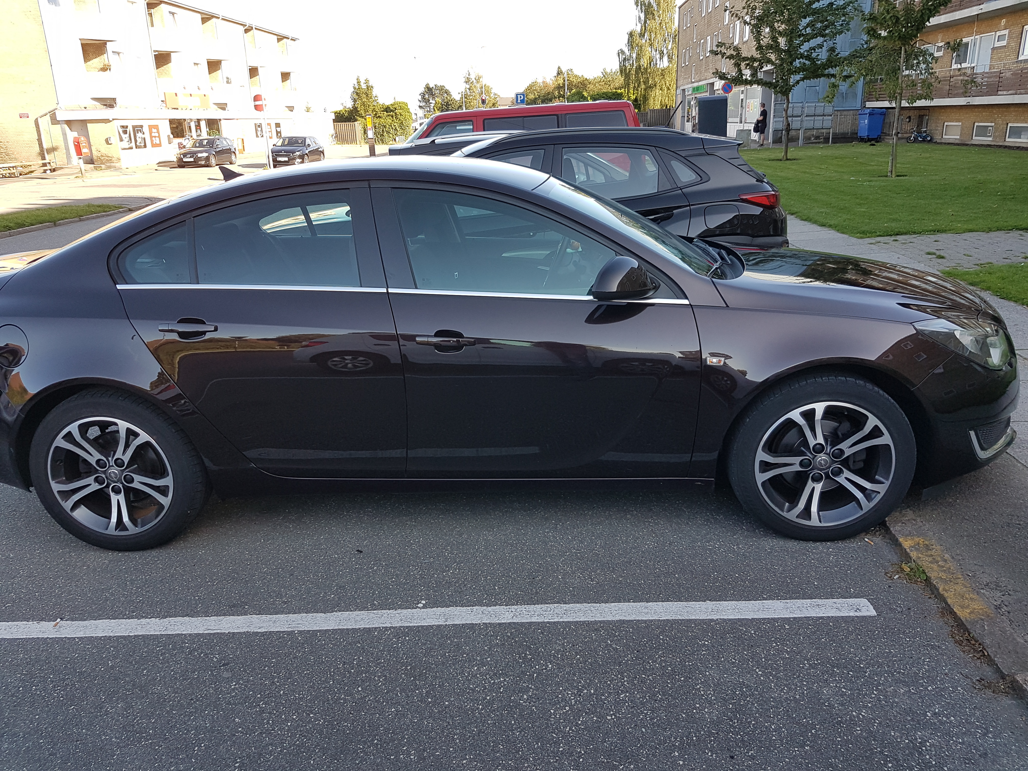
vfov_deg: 53.1
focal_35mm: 26
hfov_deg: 67.3
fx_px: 772
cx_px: 514
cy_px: 386
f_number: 1.7
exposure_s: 1/336
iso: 40
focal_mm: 4.2
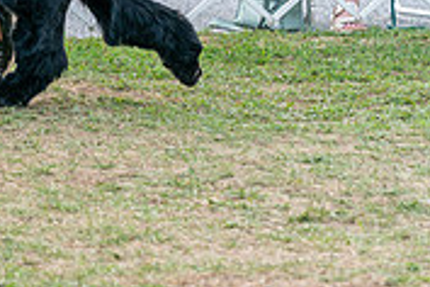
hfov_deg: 4.9
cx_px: -148
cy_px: -159
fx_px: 4969
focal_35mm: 416
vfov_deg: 3.3
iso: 800
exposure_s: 1/1250
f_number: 4.5
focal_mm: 127
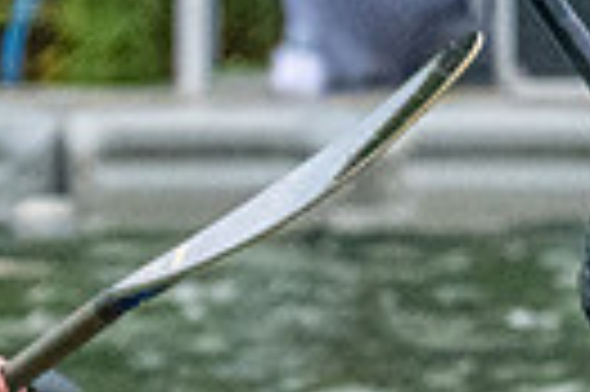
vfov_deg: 0.5
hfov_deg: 0.8
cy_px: 836
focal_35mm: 2658
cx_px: -61
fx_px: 43507
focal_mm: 400
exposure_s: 1/2000
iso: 5000
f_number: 5.6
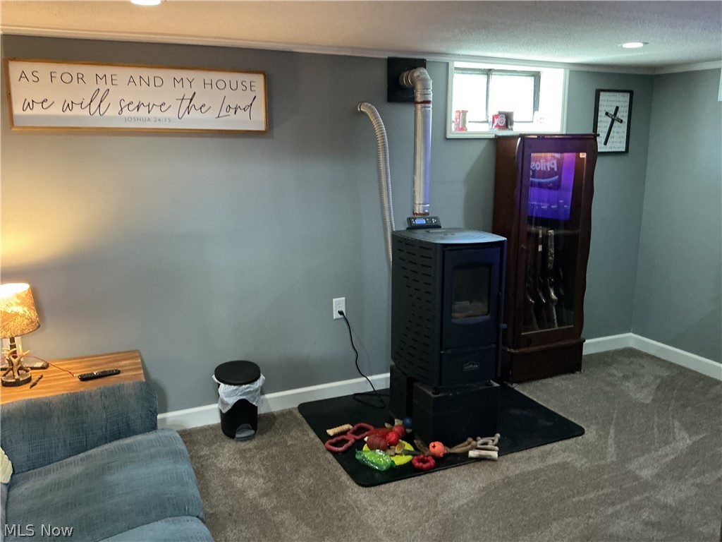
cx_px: 361
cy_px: 271
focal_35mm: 29
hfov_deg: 61.7
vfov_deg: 48.2
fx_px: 605
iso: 250
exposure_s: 1/30
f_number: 1.8
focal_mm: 3
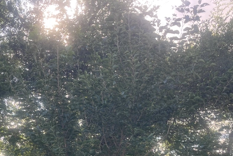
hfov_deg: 35.5
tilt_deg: +5.2
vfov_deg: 23.1
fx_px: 356
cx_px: 61
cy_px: 174
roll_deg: -1.8
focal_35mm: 55
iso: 50
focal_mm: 5.1
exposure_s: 1/303
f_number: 1.6
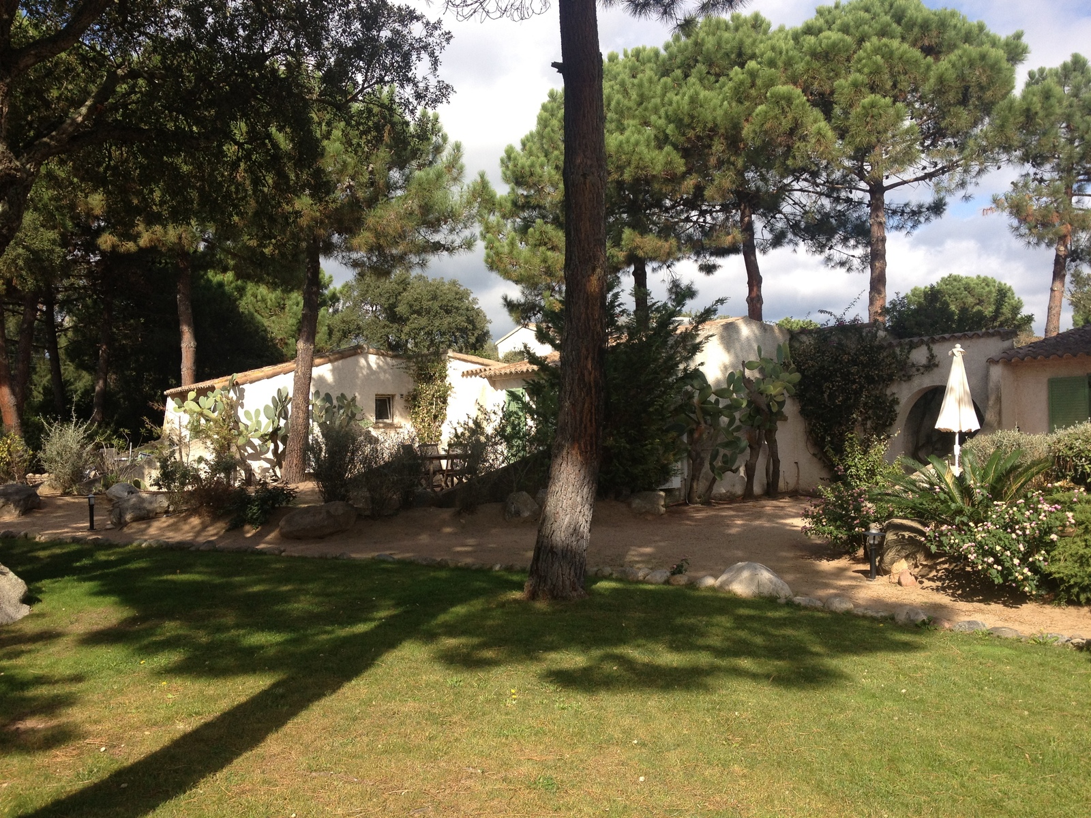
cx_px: 546
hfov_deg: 52.6
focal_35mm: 35
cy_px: 409
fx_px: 1103
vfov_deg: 40.7
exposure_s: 1/890
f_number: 2.4
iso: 64
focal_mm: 4.28
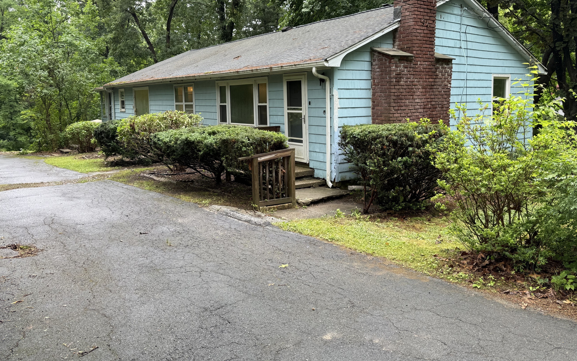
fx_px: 440
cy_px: 140
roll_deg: +1.4
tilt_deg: -4.7
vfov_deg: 44.2
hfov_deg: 66.5
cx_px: 295
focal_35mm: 28
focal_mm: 6.76
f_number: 1.78
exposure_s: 1/121
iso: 64
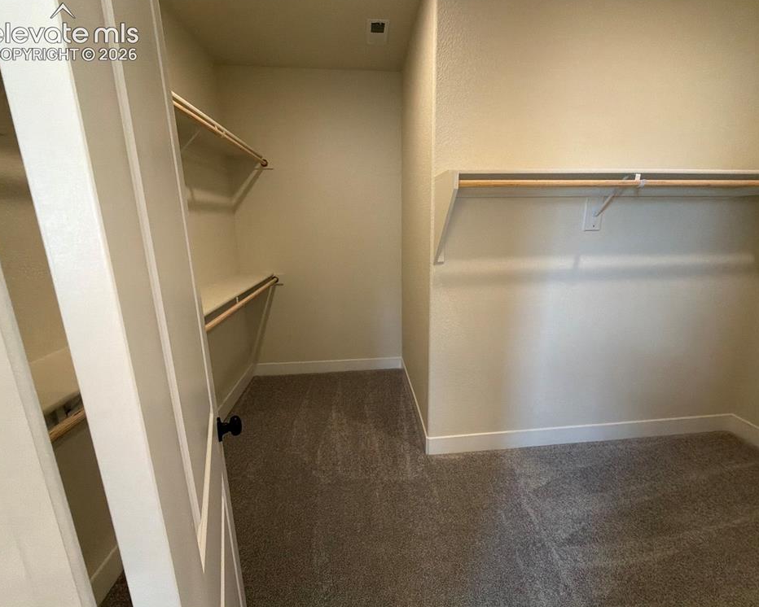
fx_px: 337
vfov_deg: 84.1
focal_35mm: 15
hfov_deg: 96.7
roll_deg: +1.1
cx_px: 397
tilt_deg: -13.6
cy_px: 301
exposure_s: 1/120
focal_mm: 2.22
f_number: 2.2
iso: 320
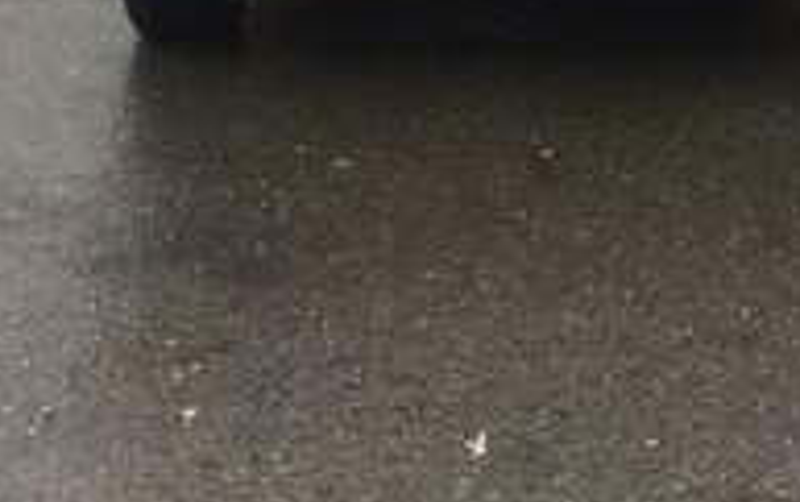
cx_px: 601
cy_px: -91
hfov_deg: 25.8
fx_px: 1724
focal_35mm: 79
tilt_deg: -10.9
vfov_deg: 15.9
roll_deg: +1.7
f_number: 2.2
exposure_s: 1/33
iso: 50
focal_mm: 4.15
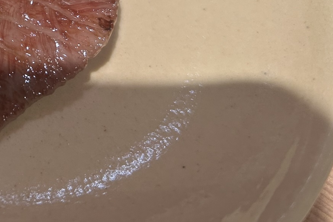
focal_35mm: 62
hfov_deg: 29.0
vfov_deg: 20.6
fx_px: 574
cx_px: -40
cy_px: -38
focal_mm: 5.7
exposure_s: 1/50
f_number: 1.5
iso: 125
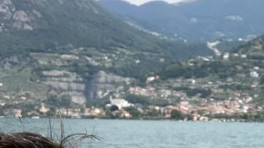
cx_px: 303
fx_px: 749
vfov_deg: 10.8
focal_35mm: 107
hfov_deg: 19.0
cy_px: 233
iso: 20
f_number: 2.2
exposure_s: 1/861
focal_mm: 2.87
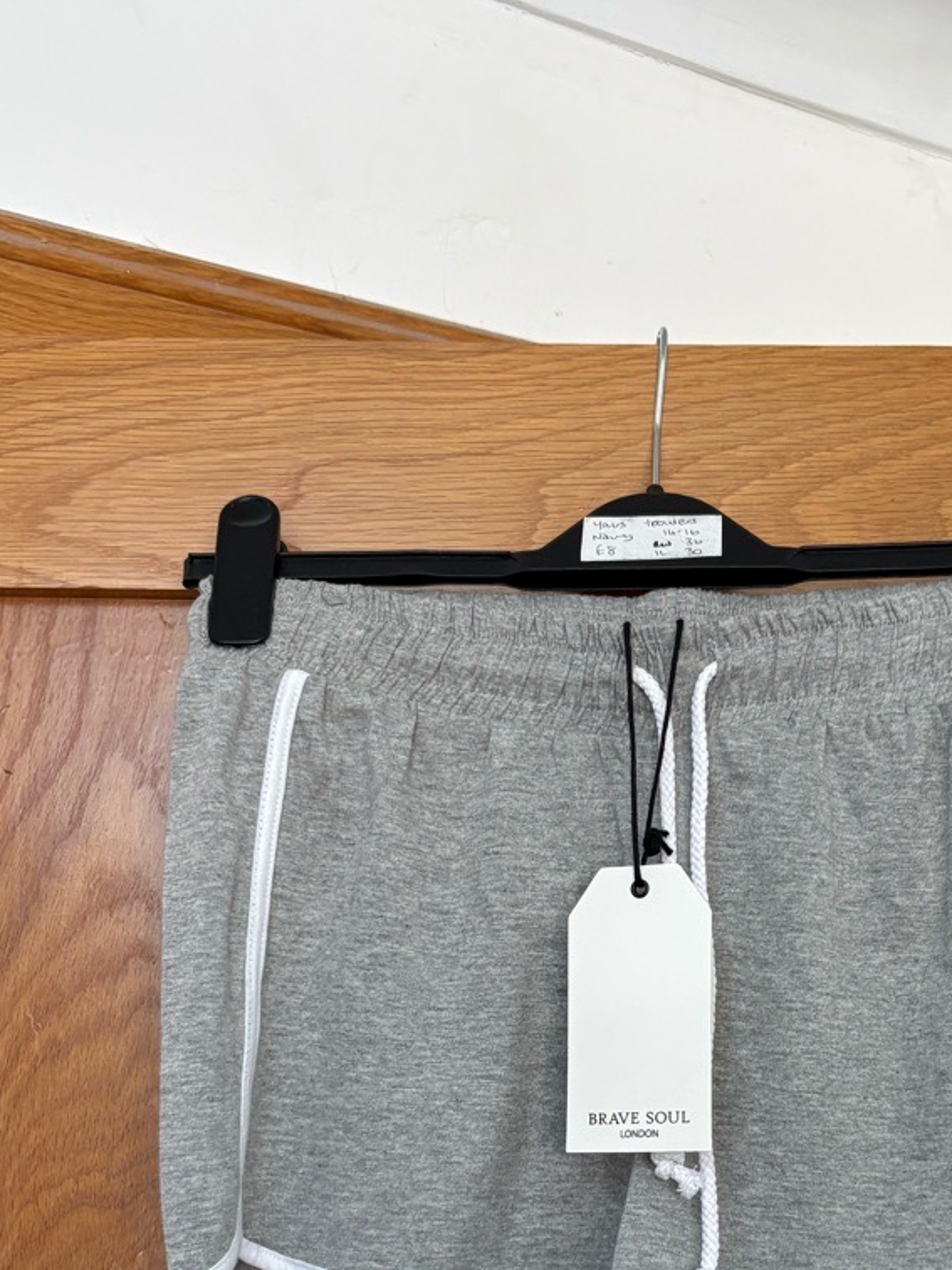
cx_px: 618
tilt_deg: +5.8
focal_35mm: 55
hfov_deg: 26.4
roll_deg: -0.7
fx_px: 2017
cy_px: 1070
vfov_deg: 33.6
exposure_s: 1/122
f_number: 1.6
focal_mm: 5.96
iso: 125
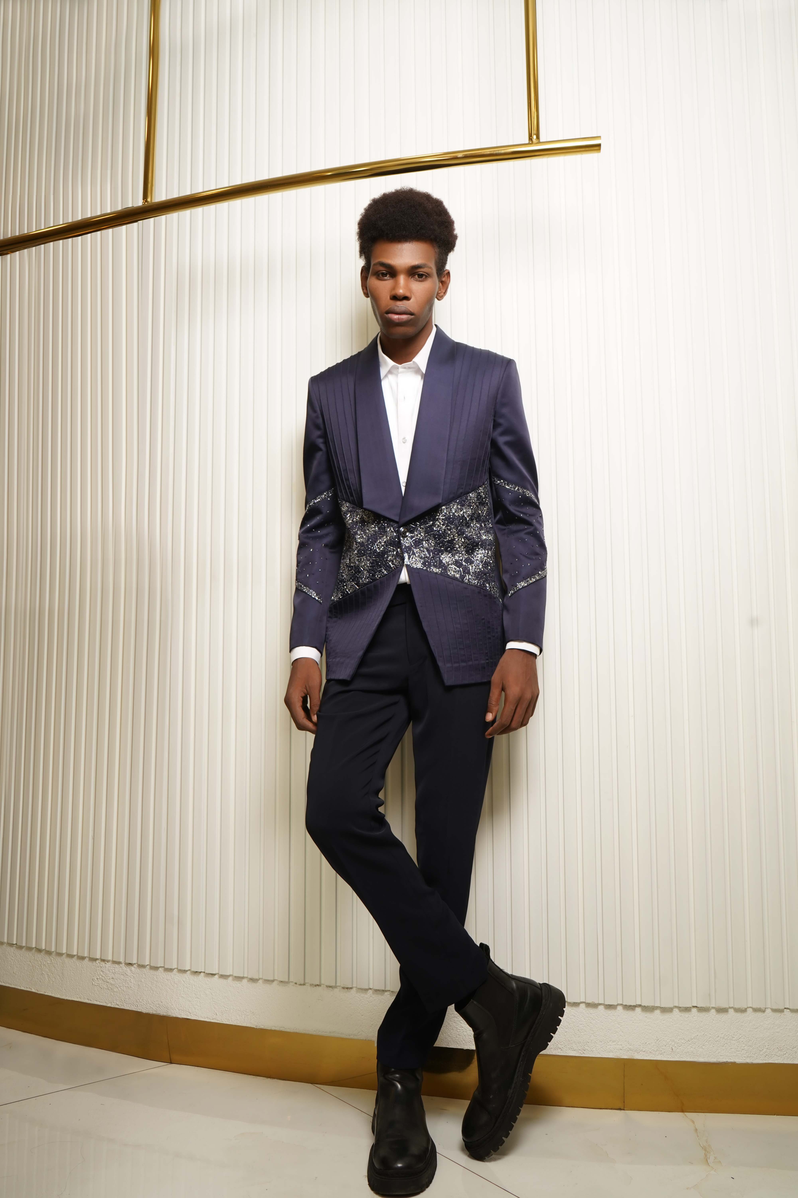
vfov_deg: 65.5
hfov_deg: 46.4
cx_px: 399
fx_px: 931
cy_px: 599
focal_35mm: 28
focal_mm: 28
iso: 320
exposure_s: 1/100
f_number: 9
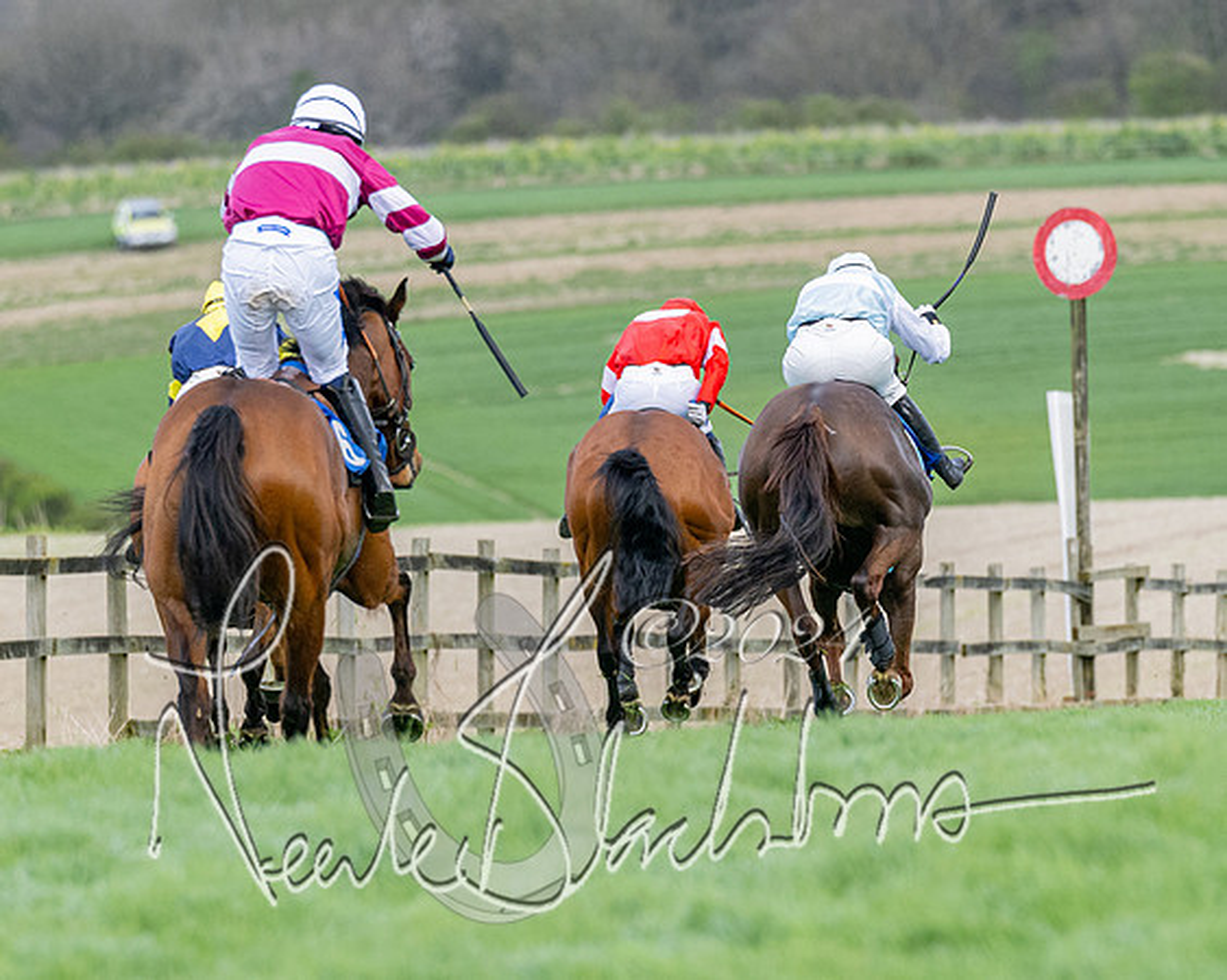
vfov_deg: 3.3
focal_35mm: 463
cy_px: 653
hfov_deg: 4.2
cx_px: 790
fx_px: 16801
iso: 400
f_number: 4
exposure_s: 1/2500
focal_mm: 200
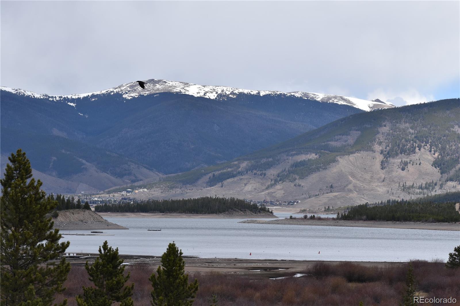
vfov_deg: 9.3
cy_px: 153
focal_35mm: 147
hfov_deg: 14.0
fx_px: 1878
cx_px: 230
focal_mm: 98
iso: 200
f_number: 10
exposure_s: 1/400
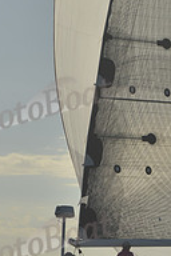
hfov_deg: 6.4
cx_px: 217
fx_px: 1510
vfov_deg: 9.7
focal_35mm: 212
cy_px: 17
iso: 200
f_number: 10
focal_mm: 70
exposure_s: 1/800
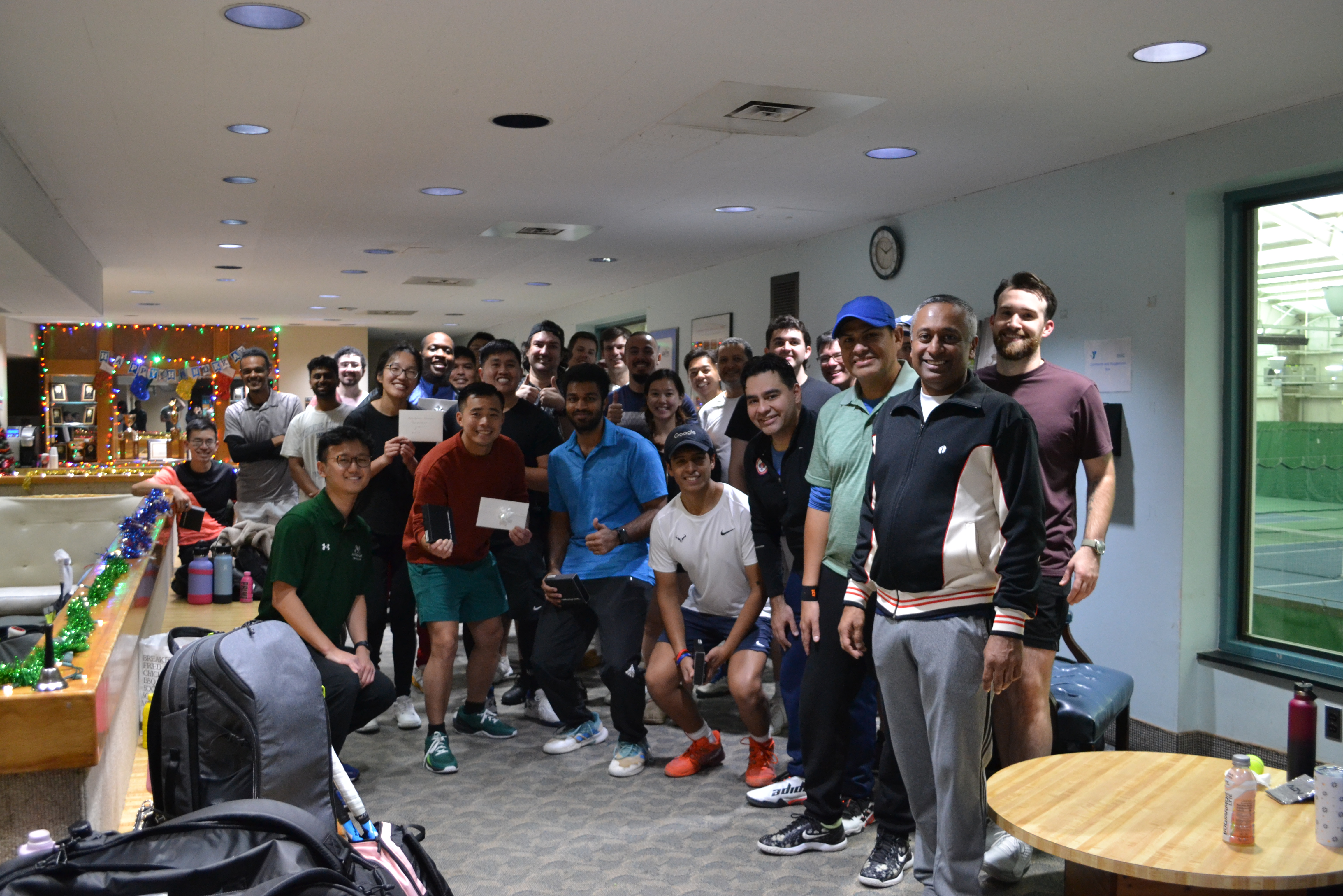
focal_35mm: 33
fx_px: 1231
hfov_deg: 57.2
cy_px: 448
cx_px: 672
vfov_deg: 40.0
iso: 1400
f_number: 3.8
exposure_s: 1/15
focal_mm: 22
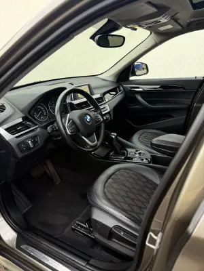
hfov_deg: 56.8
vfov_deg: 71.6
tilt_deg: -23.5
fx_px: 189
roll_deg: +0.5
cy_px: 136
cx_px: 102
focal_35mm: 24
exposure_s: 1/152
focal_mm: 6.76
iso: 200
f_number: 1.78
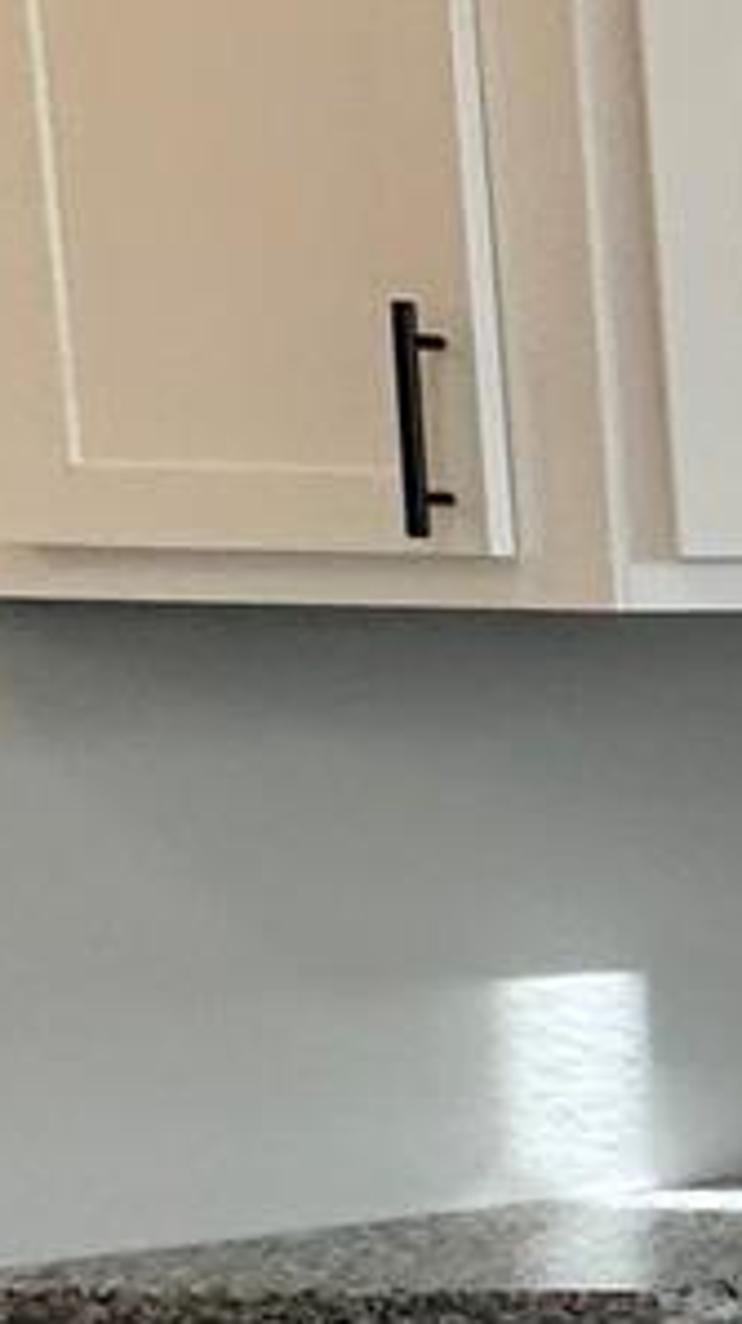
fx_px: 2876
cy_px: 849
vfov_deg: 25.8
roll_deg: -1.3
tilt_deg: -5.6
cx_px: 3070
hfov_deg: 7.9
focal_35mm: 82
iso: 64
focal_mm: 2.22
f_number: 2.2
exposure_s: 1/120
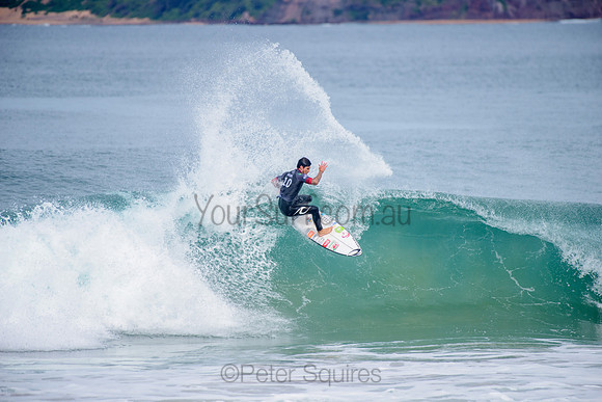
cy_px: 201
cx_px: 301
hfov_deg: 4.1
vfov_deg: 2.8
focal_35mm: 500
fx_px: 8363
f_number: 5.6
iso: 250
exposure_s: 1/2000
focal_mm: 500
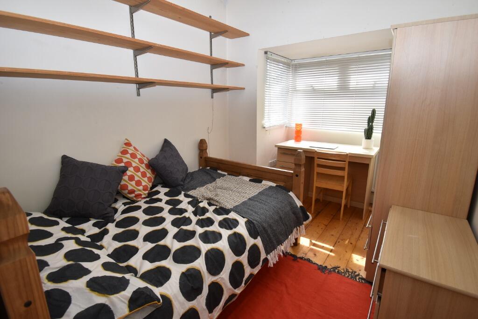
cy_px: 160
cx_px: 239
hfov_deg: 92.4
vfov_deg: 69.8
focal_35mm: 17
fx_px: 229
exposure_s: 1/125
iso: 320
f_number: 5.6
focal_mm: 11.5
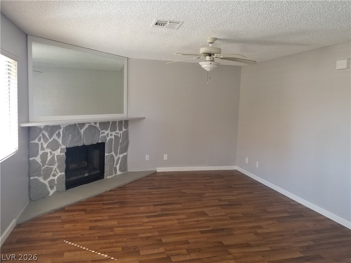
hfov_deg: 67.3
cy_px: 132
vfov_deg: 53.1
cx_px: 176
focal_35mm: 26
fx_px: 264
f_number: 1.7
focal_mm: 4.25
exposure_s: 1/50
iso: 80
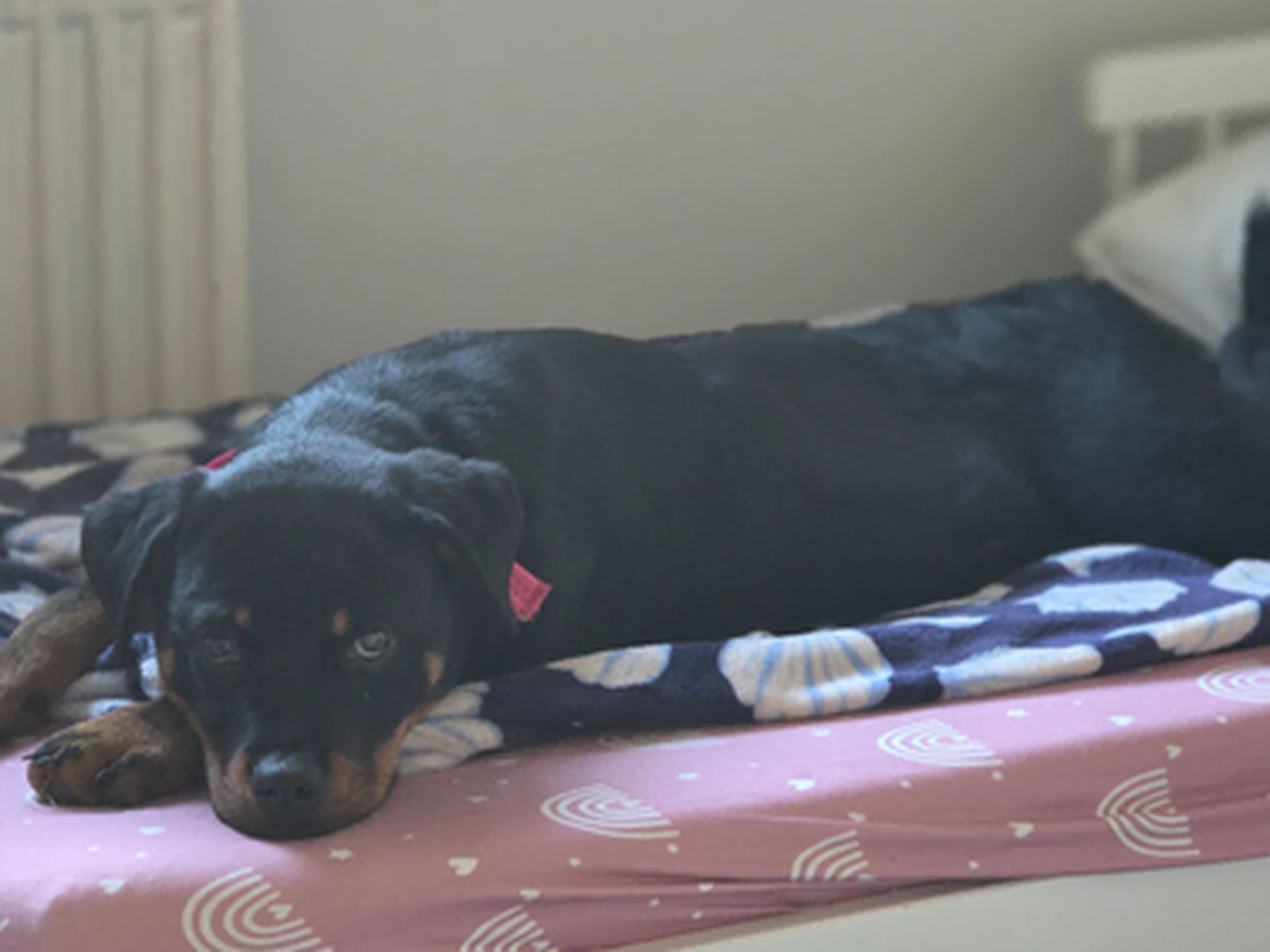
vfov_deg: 10.3
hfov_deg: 13.7
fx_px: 5283
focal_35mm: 144
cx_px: 667
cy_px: 532
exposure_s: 1/33.3
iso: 1000
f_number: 3.4
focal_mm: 18.6
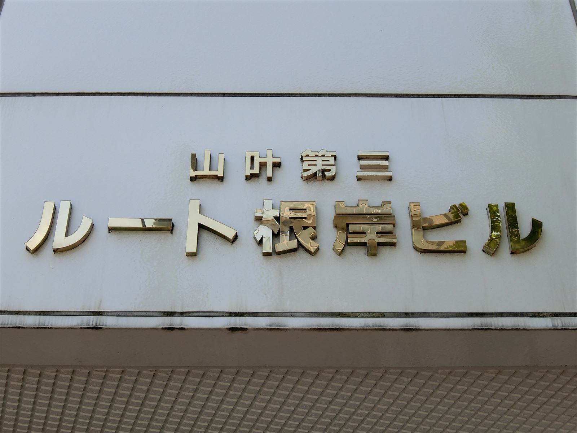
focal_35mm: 60
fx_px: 1000
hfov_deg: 32.2
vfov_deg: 24.4
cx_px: 288
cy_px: 216
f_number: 4.8
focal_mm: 12.8
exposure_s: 1/400
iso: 80
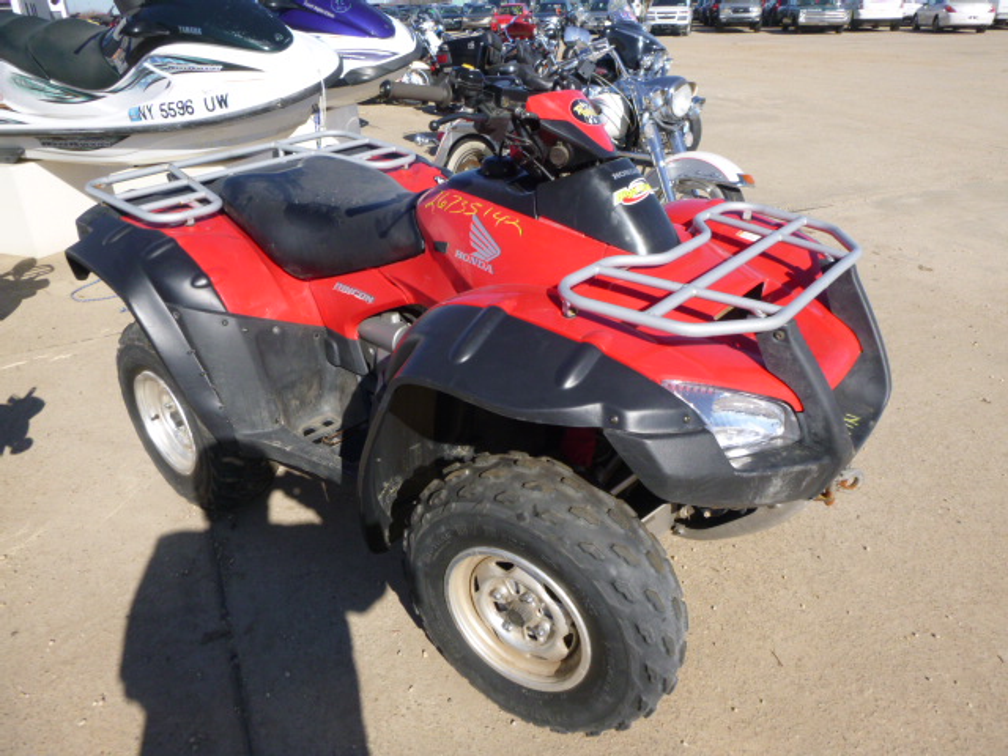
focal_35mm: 25
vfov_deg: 54.9
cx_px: 504
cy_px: 378
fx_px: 728
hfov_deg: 69.4
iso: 100
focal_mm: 4.5
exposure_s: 1/640
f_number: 3.9
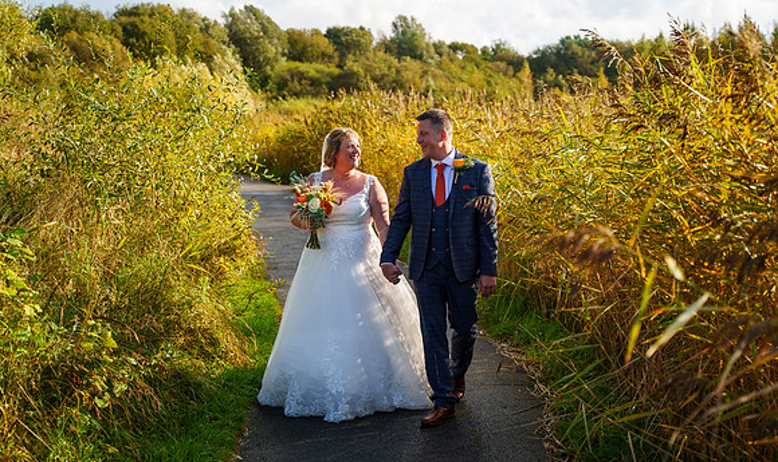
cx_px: 389
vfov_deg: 24.5
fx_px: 1067
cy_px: 256
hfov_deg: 40.1
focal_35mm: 51
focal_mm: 49
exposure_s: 1/2500
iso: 400
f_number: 3.2
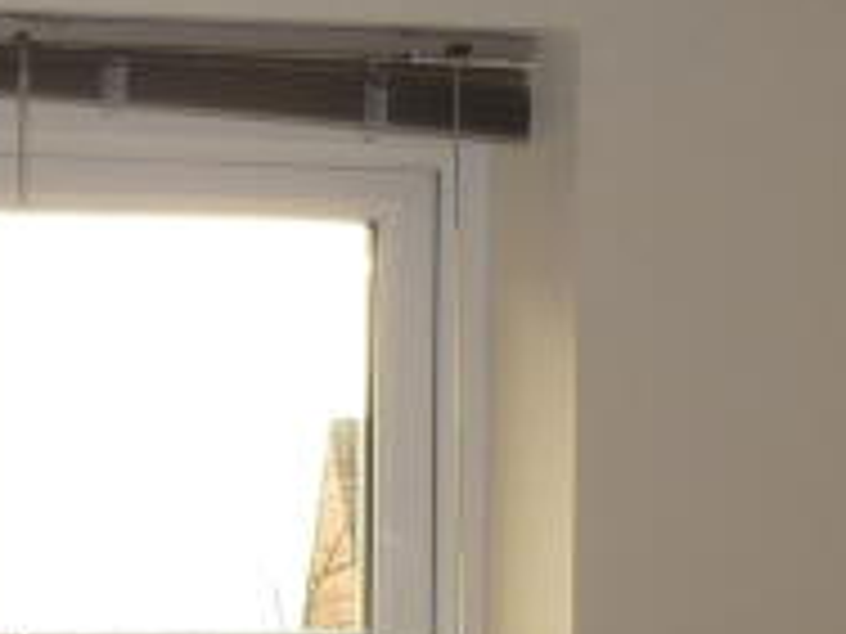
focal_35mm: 180
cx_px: -428
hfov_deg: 10.6
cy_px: 1272
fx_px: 4399
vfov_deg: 7.9
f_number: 2.8
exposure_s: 1/30
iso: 80
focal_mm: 5.5
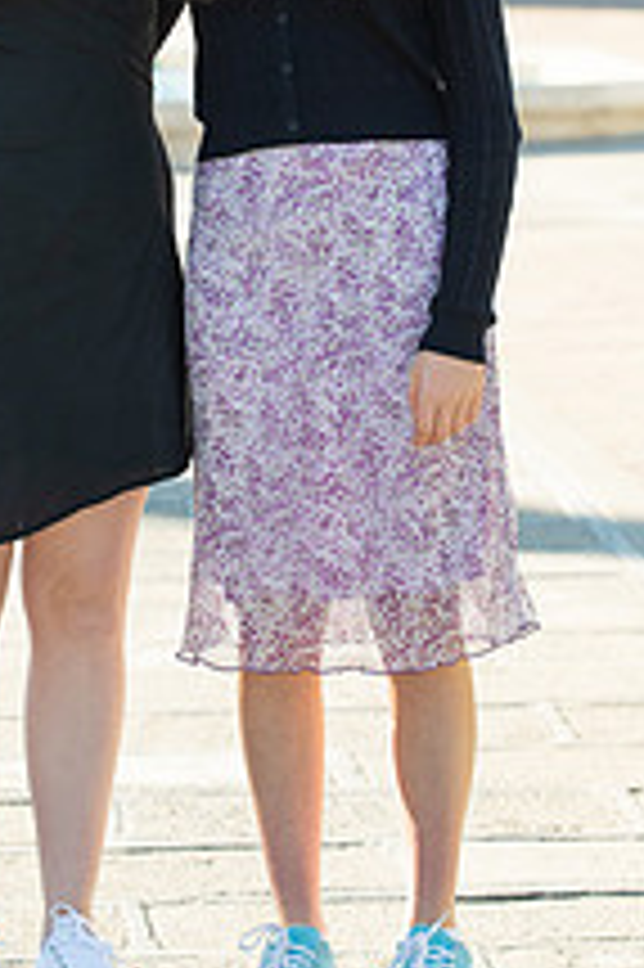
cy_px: 131
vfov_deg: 10.0
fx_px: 5509
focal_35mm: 205
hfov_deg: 6.7
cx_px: 248
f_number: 4
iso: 800
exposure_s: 1/2000
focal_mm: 98
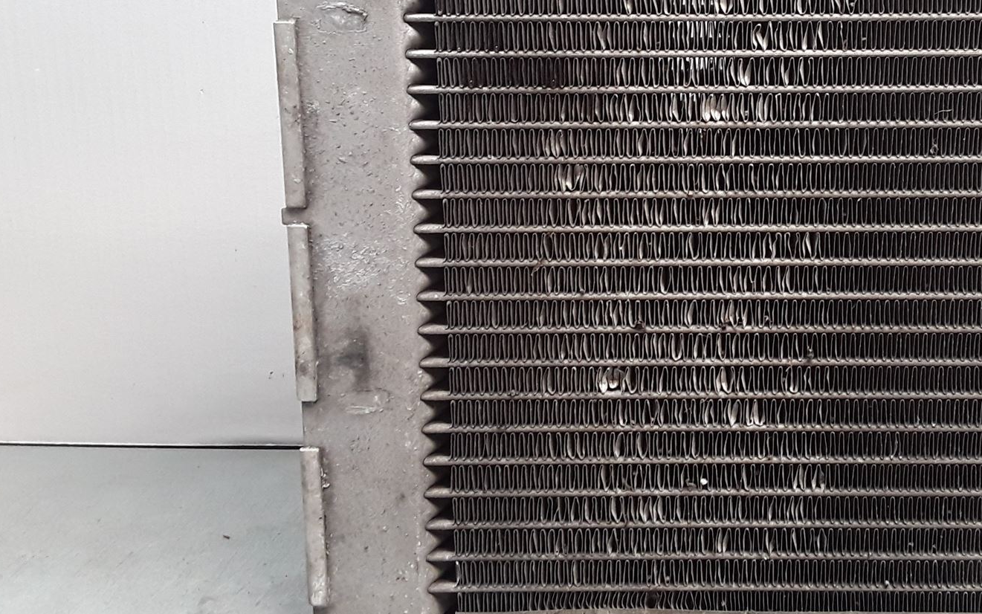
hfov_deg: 42.6
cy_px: 155
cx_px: 693
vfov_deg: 27.6
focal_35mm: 46
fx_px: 1231
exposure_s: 1/50
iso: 80
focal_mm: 2.91
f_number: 1.9
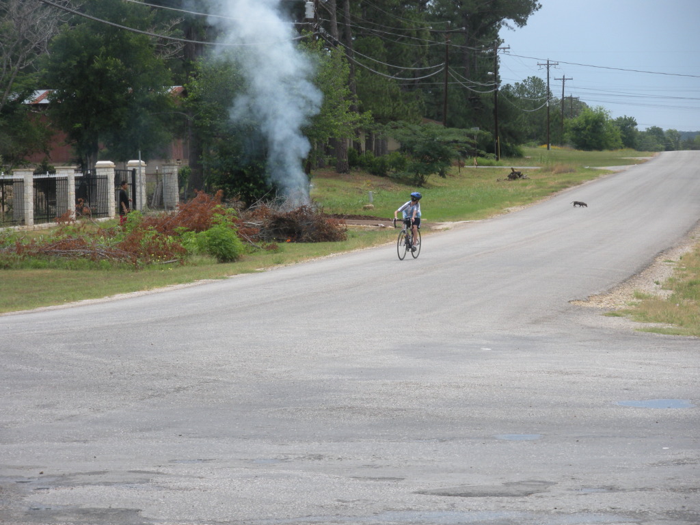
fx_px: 2447
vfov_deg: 12.2
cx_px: 350
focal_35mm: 121
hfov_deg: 16.3
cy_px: 262
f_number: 5.3
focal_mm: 21.2
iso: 64
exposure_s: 1/217
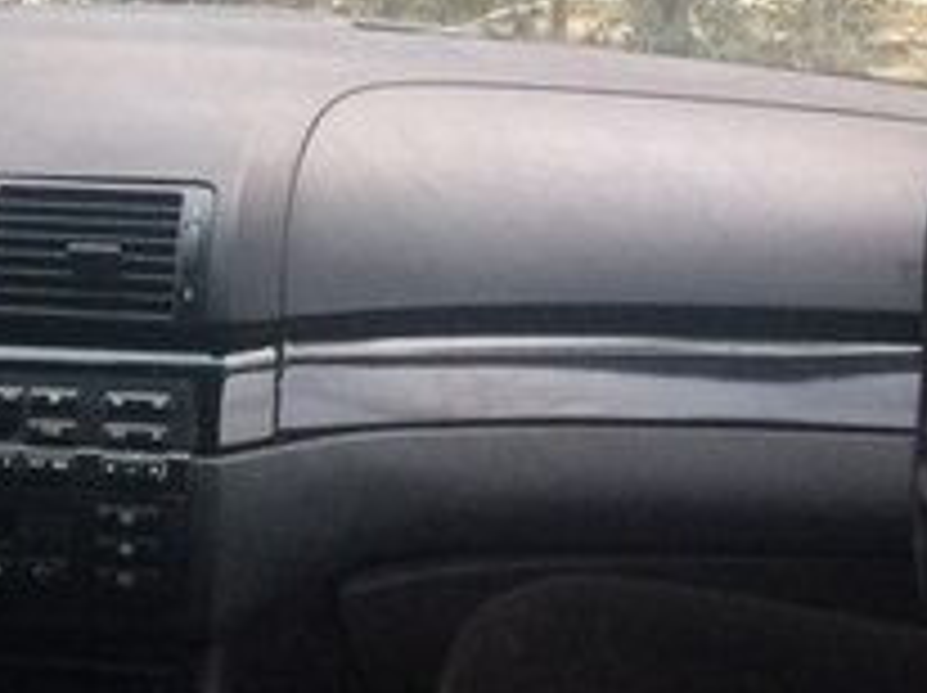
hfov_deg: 20.5
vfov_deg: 15.4
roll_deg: -1.2
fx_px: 2488
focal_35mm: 93
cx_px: 18
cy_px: -88
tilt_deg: -1.1
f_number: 2.2
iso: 80
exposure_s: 1/33
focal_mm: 4.15
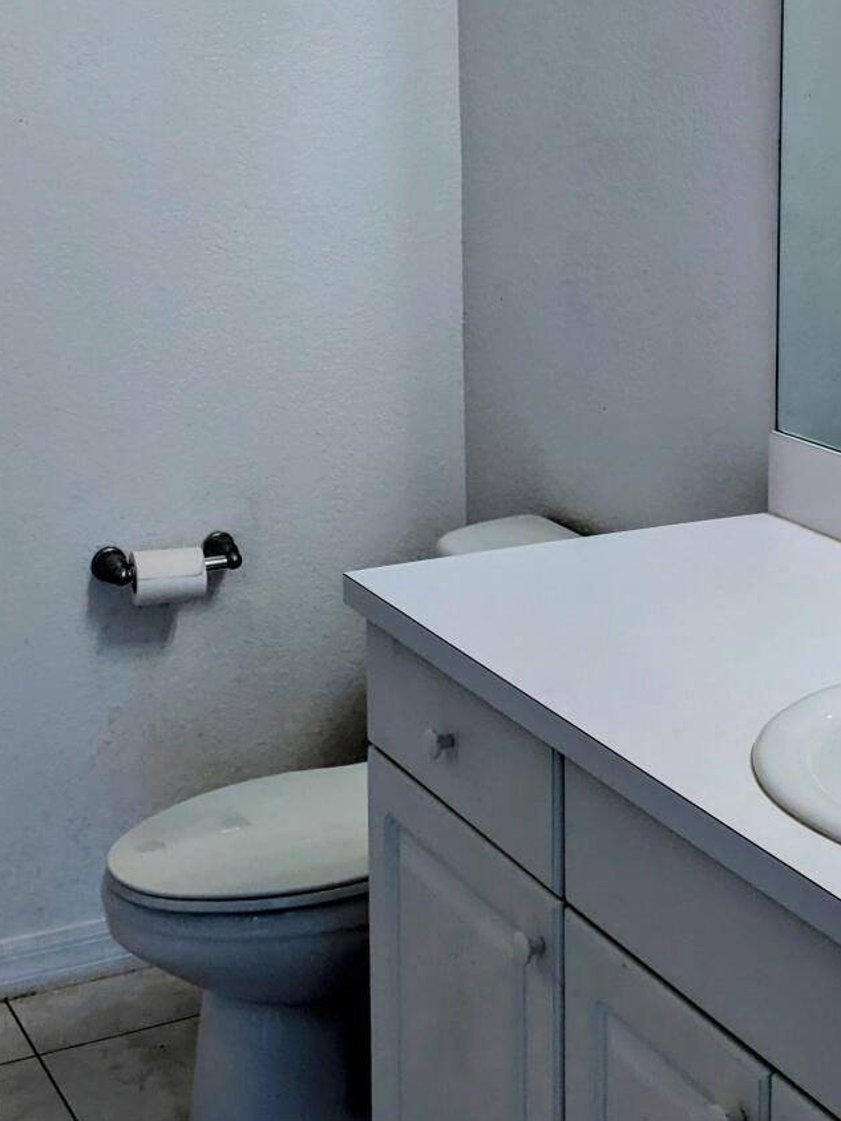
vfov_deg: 29.9
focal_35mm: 64
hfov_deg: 22.8
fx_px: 2073
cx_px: 585
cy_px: 317
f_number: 1.8
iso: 99
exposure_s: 1/120
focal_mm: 4.44
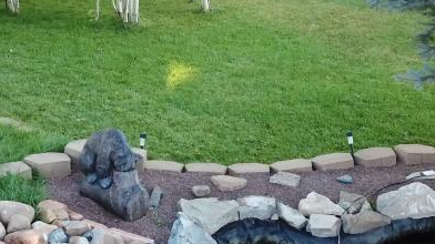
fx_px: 853
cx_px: 175
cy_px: 73
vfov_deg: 16.2
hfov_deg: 28.5
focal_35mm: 74
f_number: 2.2
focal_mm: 4.73
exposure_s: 1/25
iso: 453
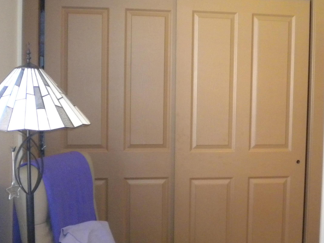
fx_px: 468
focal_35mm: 50
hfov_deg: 37.8
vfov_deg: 29.1
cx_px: 213
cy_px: 115
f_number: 3.1
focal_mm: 6.3
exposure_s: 1/36.4
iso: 800
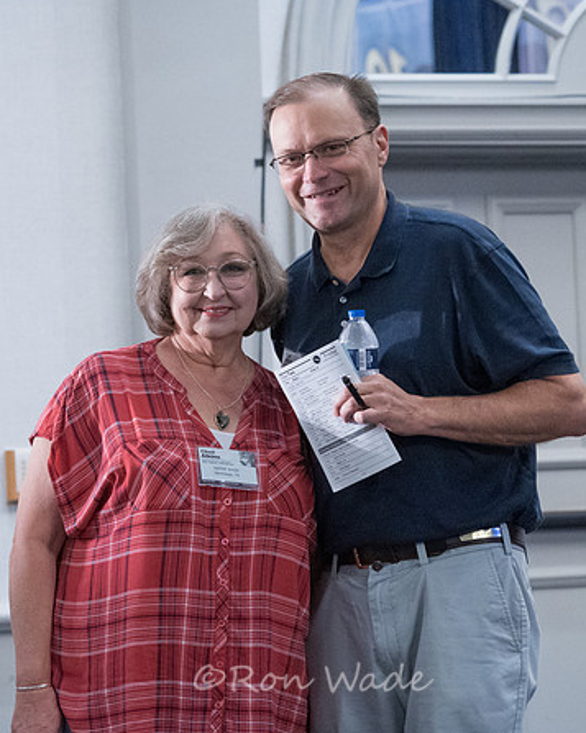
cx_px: 348
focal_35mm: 163
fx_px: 3537
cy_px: 364
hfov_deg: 9.5
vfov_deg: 11.8
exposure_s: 1/250
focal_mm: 112
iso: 12800
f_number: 6.3
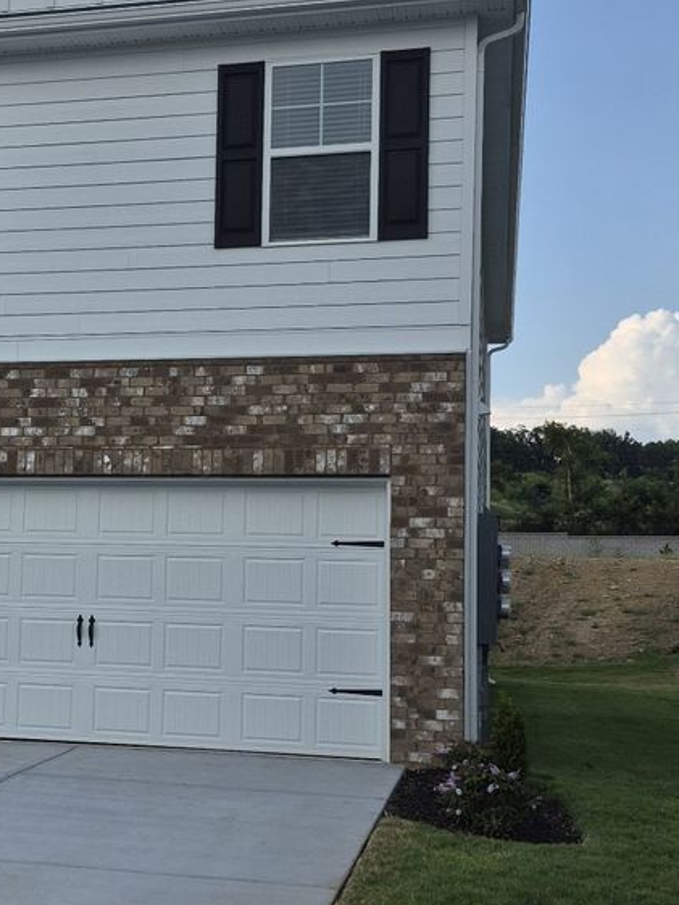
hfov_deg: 25.1
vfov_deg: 34.3
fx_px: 1464
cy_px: 477
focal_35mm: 56
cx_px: 34
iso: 80
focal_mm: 5.4
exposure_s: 1/4056
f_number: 1.8
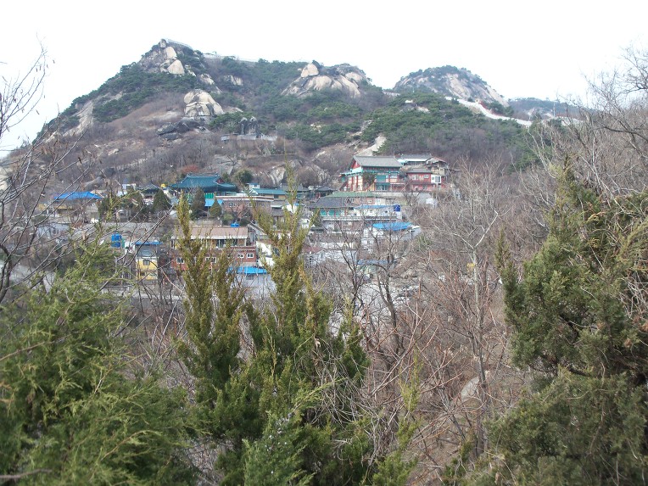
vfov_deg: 40.7
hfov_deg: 52.6
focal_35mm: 35
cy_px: 243
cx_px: 324
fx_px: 655
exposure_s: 1/320
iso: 64
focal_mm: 6.3
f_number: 3
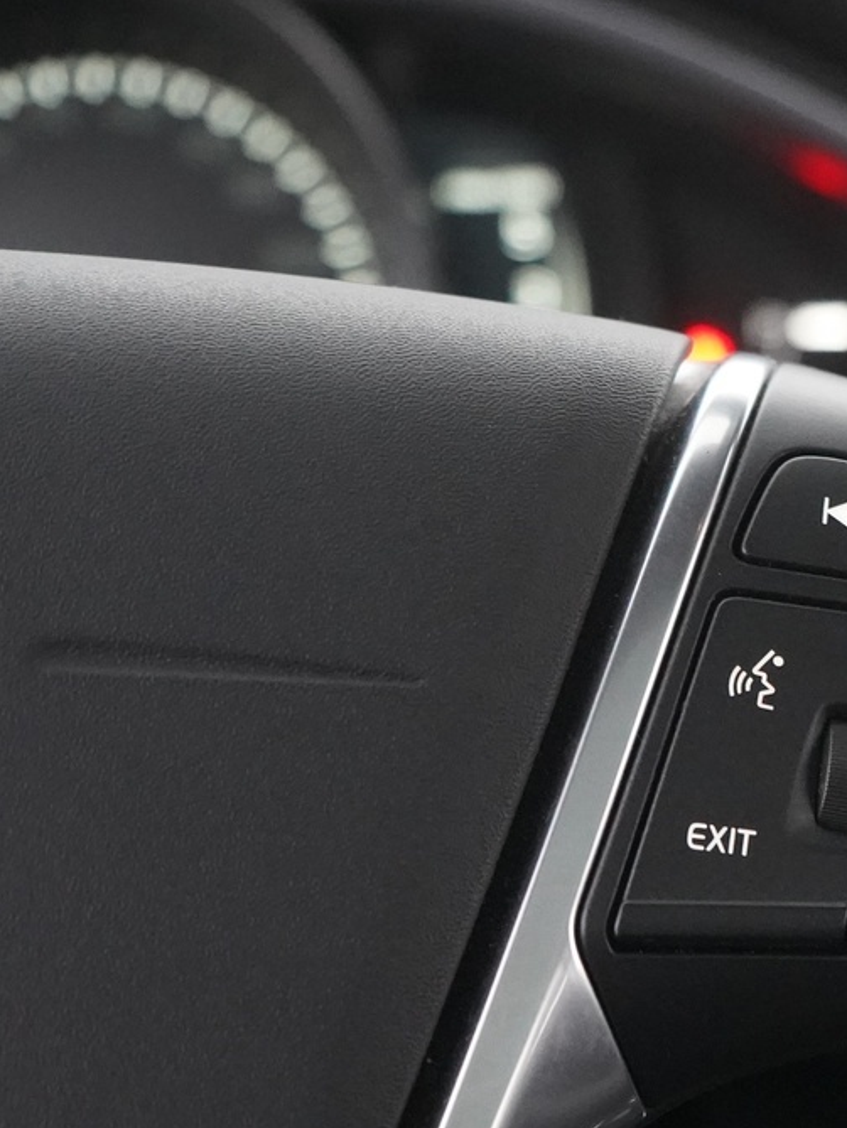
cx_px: 1095
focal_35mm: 128
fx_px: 4175
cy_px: 627
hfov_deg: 11.3
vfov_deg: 15.4
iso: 10000
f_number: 5
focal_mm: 55
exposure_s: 1/40
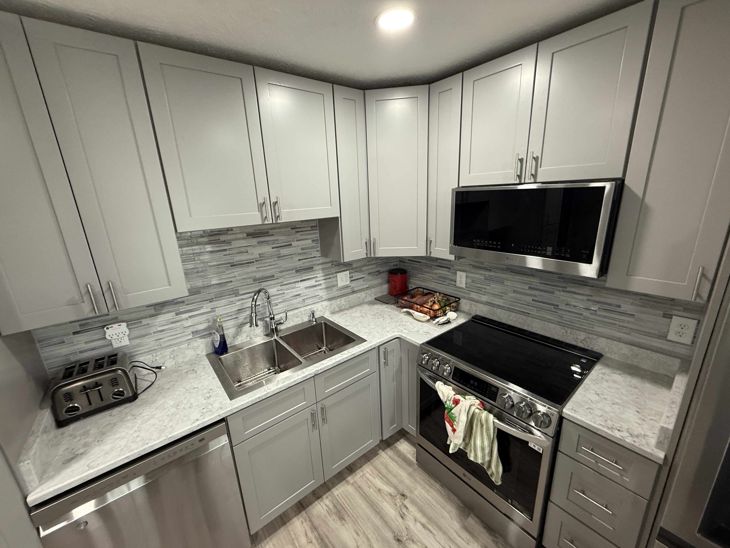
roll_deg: +1.5
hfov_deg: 102.1
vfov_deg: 85.7
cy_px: 274
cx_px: 365
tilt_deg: -12.9
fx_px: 295
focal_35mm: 14
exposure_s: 1/60
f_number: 2.2
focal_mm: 2.22
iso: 250
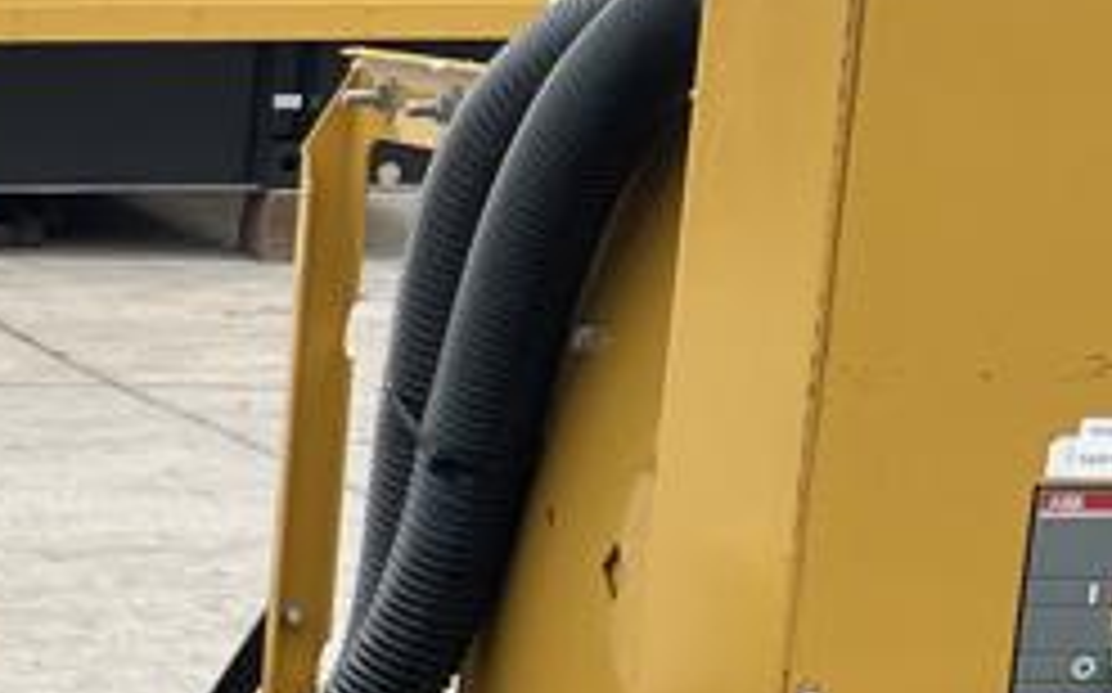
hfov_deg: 12.7
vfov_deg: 9.0
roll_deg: +0.7
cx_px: -1148
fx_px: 4331
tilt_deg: -14.8
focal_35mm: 143
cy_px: 814
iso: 50
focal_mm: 5.7
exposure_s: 1/2252
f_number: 1.5
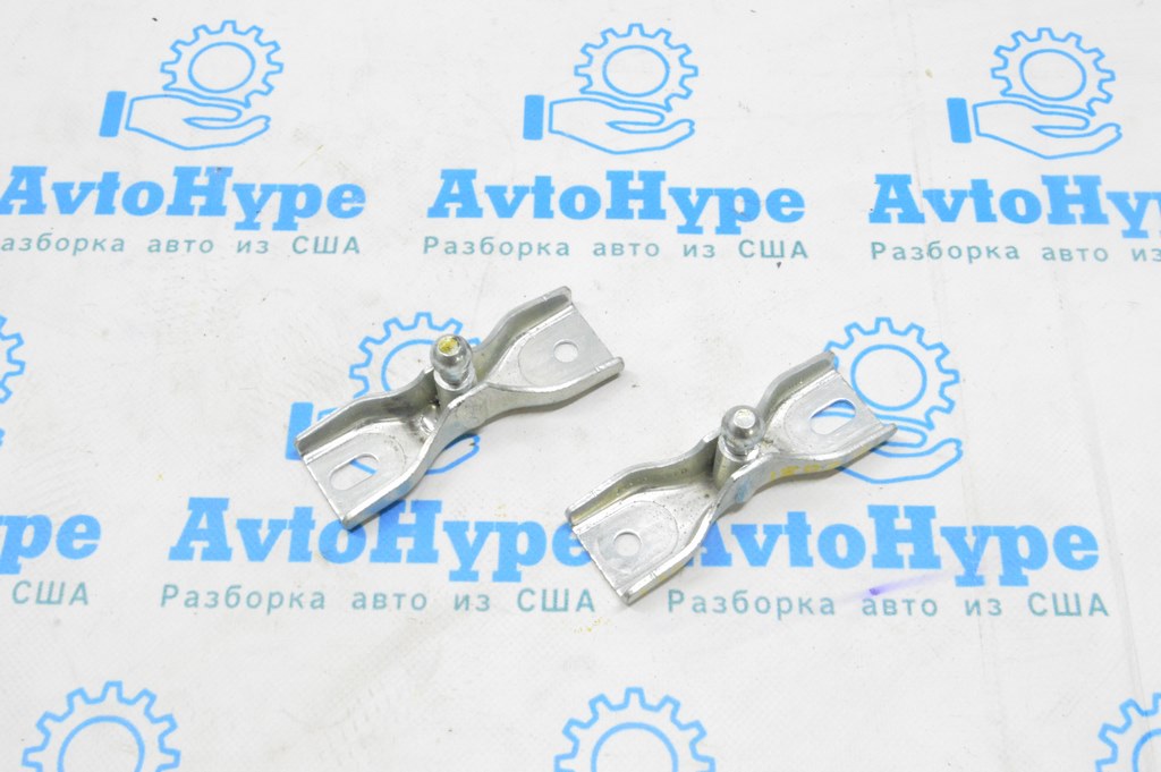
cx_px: 580
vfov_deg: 29.8
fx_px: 1450
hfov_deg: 43.6
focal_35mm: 45
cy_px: 386
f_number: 20
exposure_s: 1/15
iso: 6400
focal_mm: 30
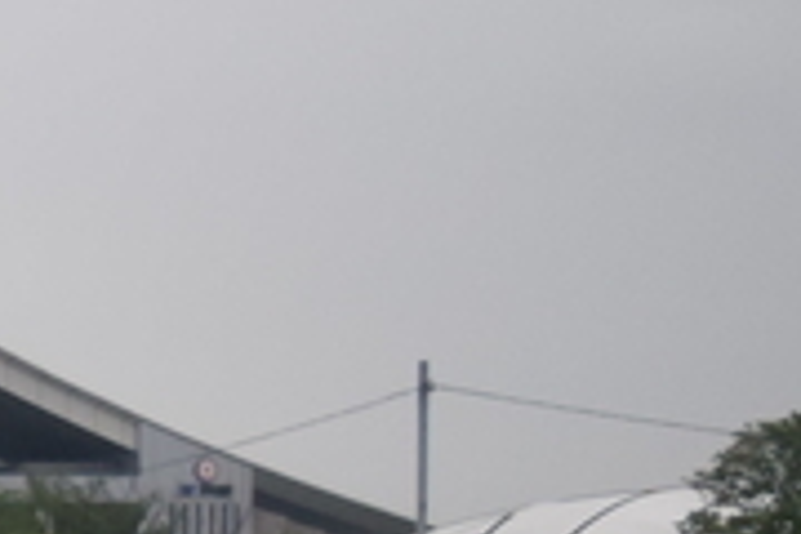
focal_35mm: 240
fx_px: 5340
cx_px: -1780
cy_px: 921
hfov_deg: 7.4
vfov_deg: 5.6
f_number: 4
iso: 800
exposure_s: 1/500
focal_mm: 24
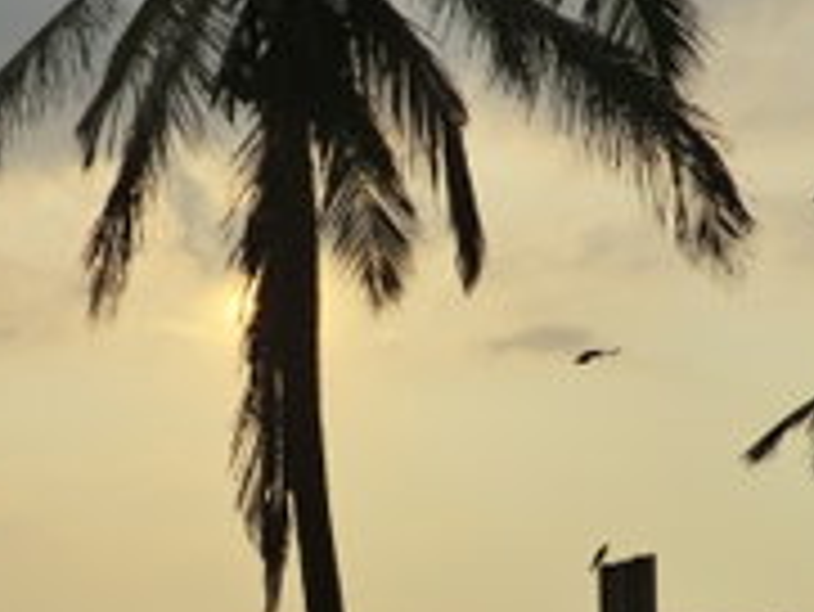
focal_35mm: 75
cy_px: 482
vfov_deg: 19.5
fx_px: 1765
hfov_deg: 25.9
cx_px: 333
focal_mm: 6.1
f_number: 8.4
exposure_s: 1/640
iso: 80
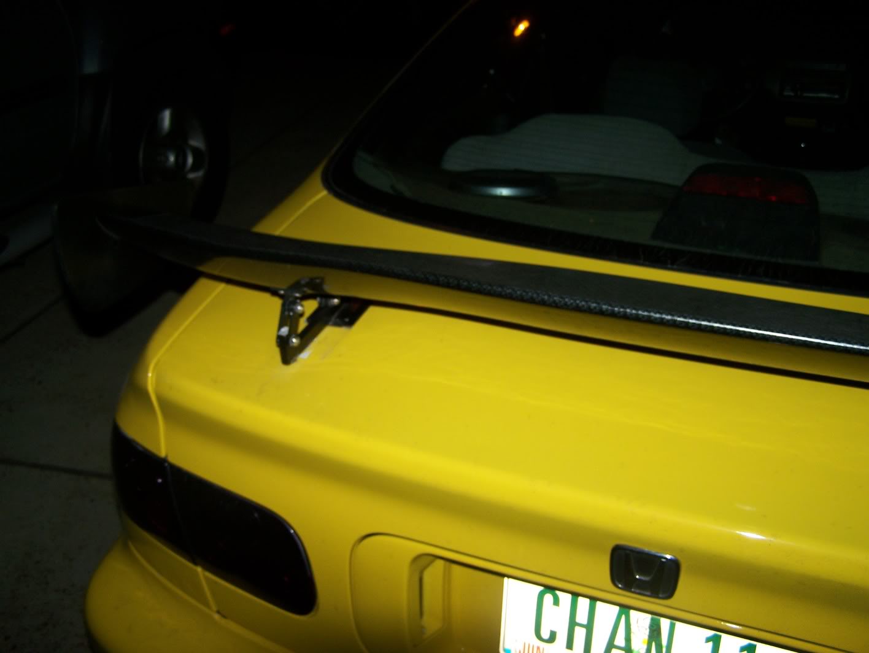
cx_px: 434
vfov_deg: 37.8
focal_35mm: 38
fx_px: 955
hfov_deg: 48.9
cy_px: 326
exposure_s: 1/60
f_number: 2.8
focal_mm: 6.3
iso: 80
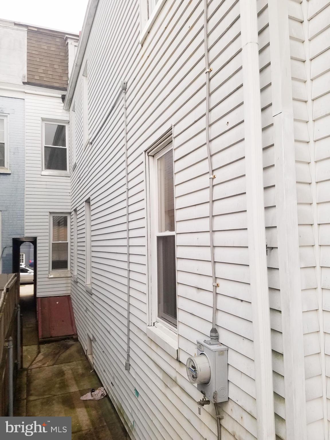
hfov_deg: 53.1
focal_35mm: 26
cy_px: 220
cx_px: 165
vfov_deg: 67.3
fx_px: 330
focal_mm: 4.2
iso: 80
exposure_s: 1/120
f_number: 1.7
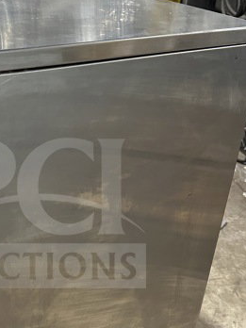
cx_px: 40
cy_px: 213
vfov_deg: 34.1
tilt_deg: -31.2
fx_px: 531
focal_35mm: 56
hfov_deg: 25.5
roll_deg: -3.8
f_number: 1.78
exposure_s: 1/60
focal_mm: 6.86
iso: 640
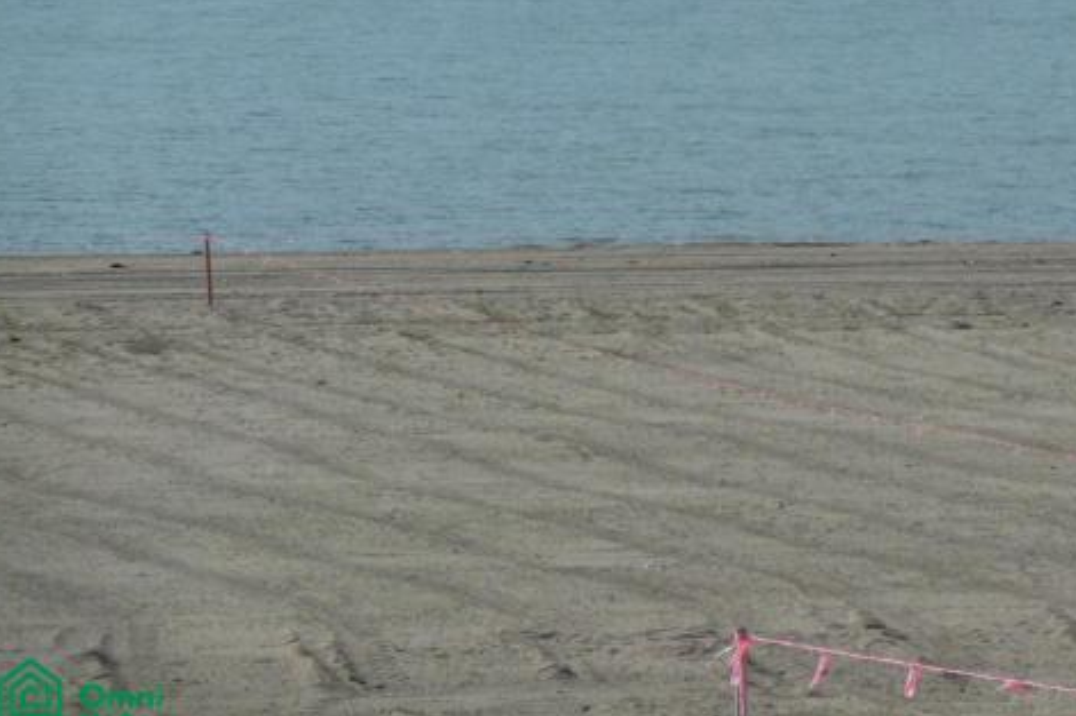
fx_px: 10248
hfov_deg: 6.0
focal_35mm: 343
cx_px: 703
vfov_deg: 4.0
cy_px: 206
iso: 80
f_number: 5.6
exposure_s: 1/800
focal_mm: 39.7
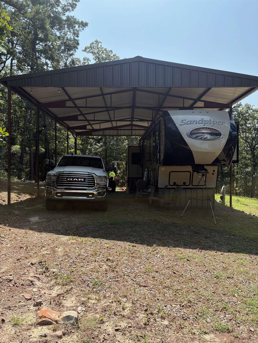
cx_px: 129
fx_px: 258
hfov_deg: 53.1
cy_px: 172
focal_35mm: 26
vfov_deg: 67.3
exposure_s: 1/2012
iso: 64
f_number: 1.6
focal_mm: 5.96
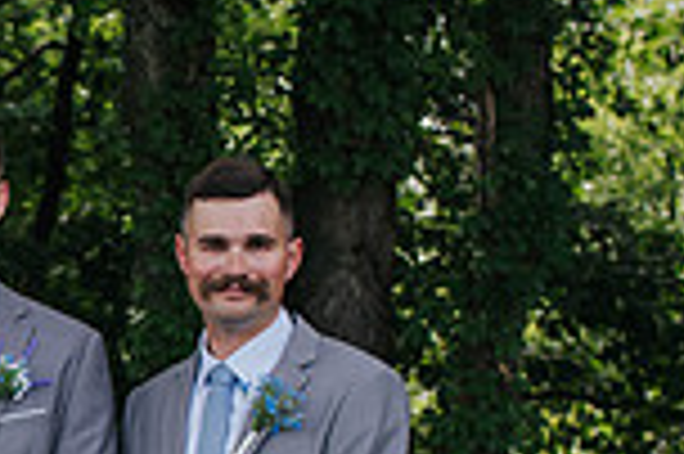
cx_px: -246
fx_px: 3037
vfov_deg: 8.4
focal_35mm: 160
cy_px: 599
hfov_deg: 12.4
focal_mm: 35
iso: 100
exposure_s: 1/320
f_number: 3.2
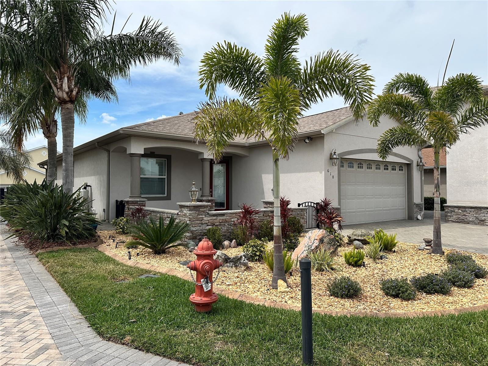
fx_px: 338
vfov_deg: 56.8
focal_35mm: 24
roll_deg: -0.6
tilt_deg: +1.6
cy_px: 183
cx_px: 244
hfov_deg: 71.6
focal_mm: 6.86
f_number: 1.78
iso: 80
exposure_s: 1/4762
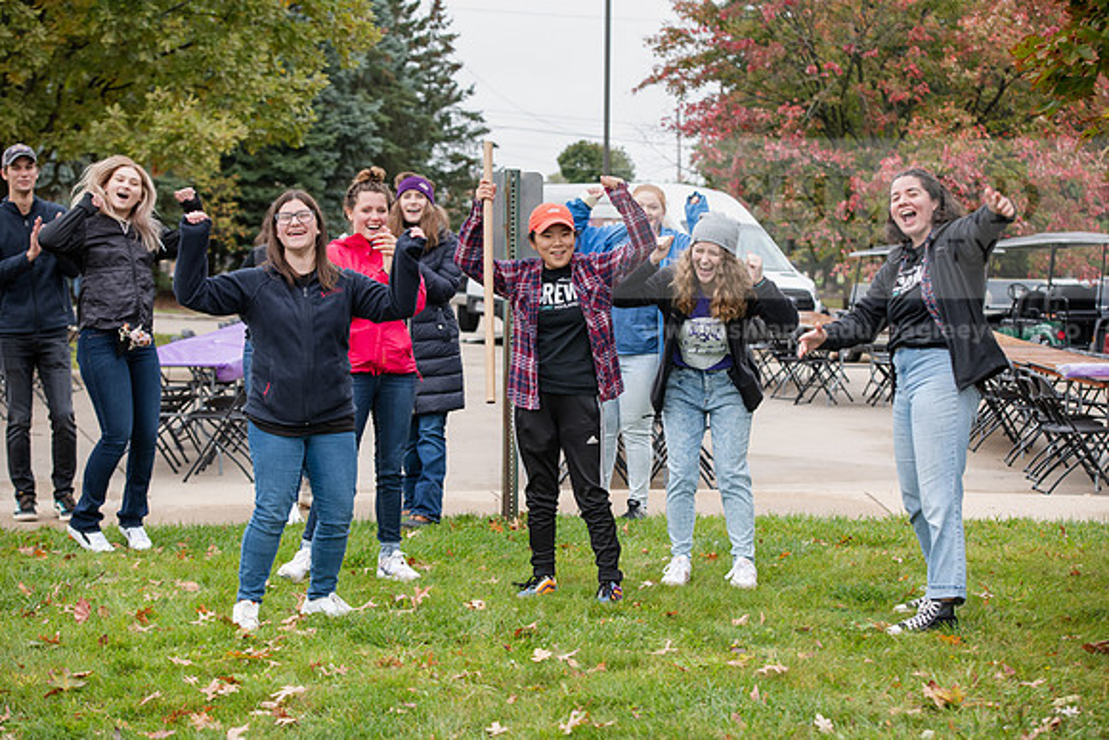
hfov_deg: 28.8
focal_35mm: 70
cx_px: 554
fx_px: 2157
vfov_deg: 19.5
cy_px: 370
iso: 400
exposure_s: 1/320
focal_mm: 70
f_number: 4.5
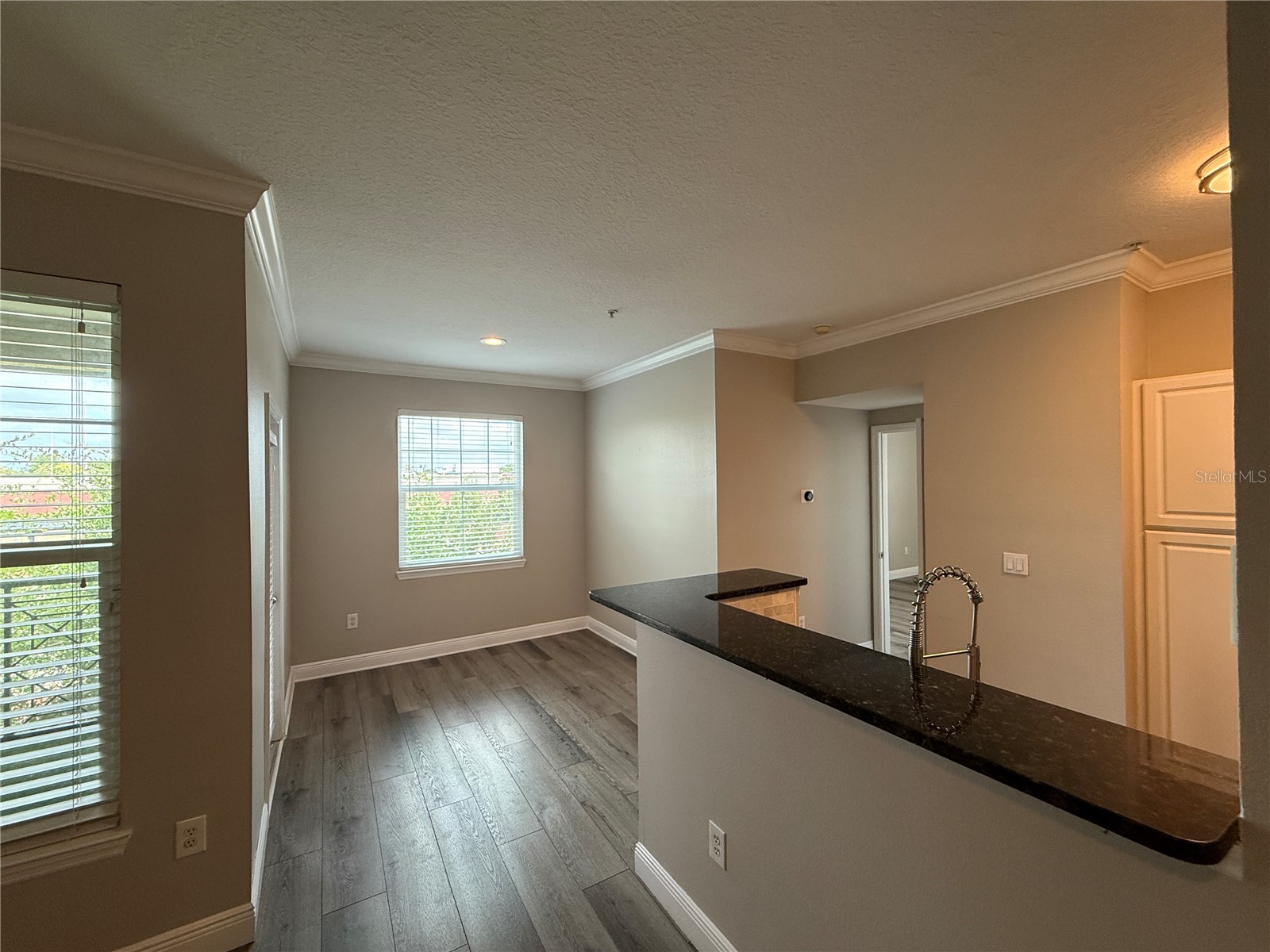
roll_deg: +0.9
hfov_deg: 102.1
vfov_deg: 85.7
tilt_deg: +0.6
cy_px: 476
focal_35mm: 14
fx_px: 514
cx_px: 635
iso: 200
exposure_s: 1/120
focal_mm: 2.22
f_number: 2.2
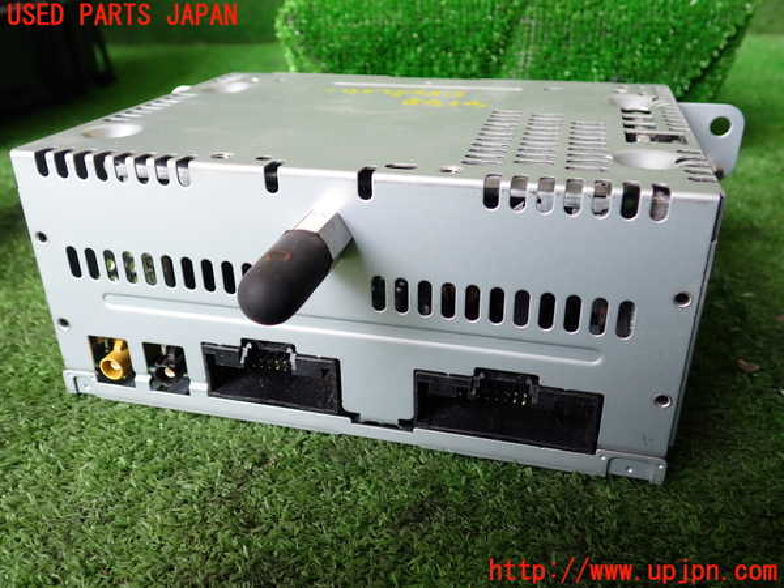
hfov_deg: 60.0
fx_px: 679
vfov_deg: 46.8
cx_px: 392
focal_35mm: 30
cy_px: 294
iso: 125
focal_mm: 5.4
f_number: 2.3
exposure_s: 1/125
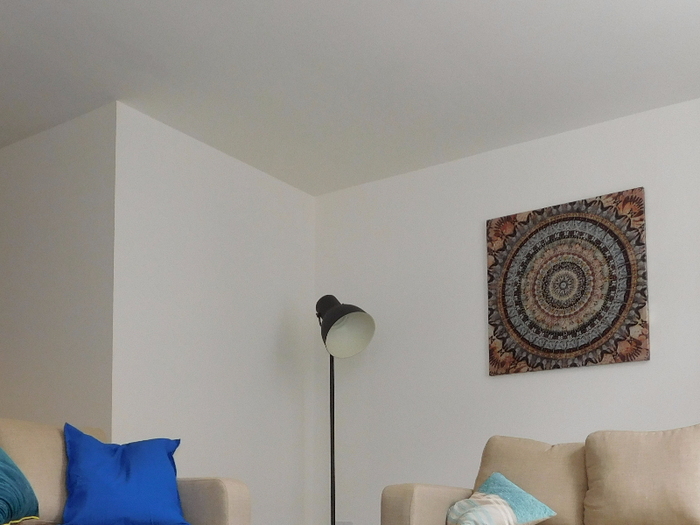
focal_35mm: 46
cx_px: 318
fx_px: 930
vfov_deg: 29.8
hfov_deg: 41.2
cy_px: 499
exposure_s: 1/30
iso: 125
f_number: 3
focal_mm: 4
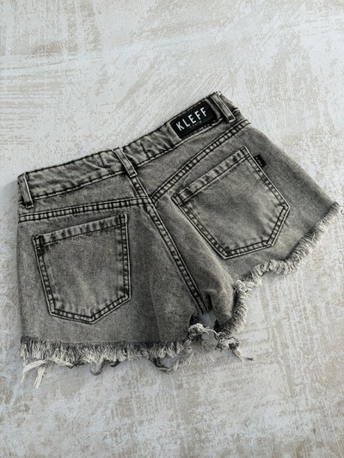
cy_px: 229
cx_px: 172
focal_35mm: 48
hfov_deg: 30.3
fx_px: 636
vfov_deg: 39.6
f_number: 1.78
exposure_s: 1/121
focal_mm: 6.76
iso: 50
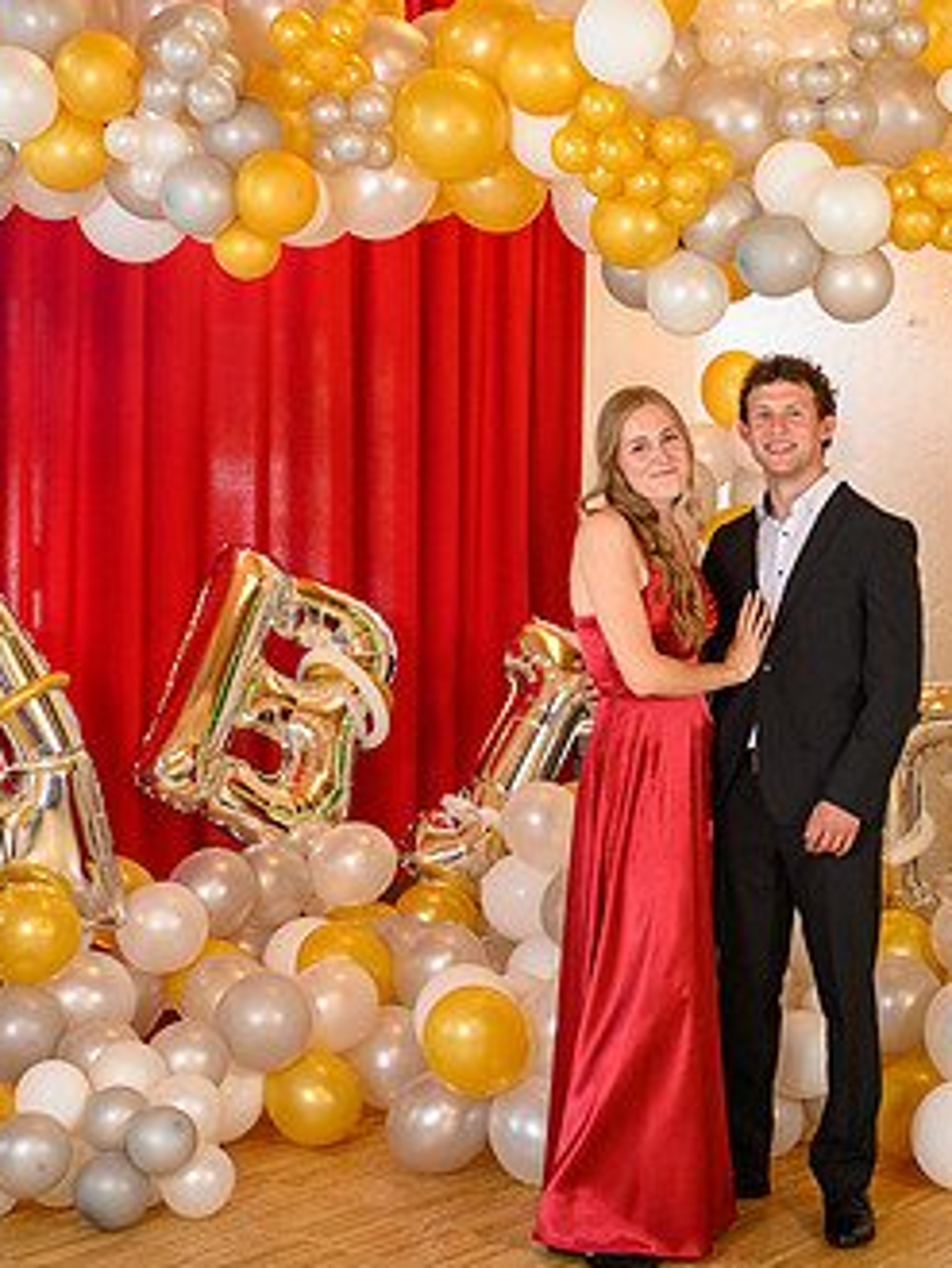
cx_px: 655
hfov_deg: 23.5
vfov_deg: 31.2
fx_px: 2272
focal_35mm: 62
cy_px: 610
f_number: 3.5
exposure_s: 1/100
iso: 1250
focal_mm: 35
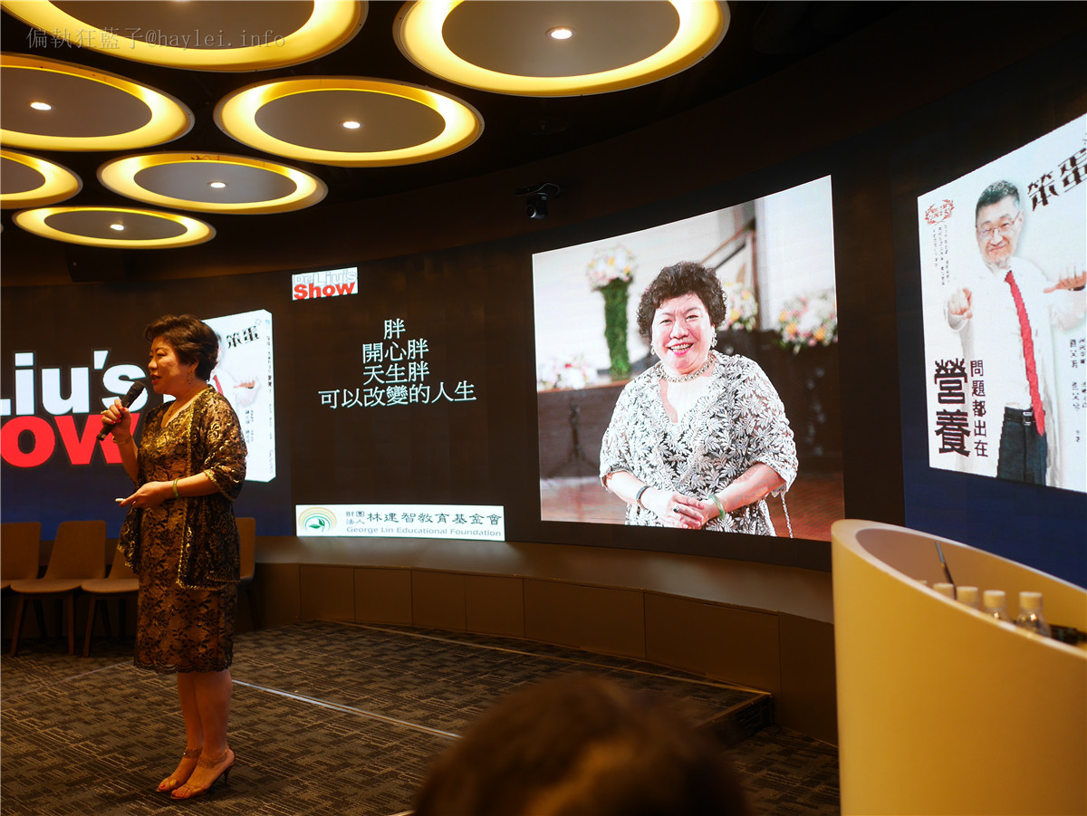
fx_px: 942
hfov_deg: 59.9
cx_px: 544
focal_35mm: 30
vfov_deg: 46.8
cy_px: 408
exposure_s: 1/60
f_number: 1.7
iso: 200
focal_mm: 15
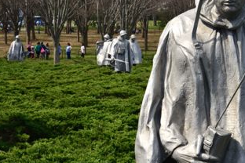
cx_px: 116
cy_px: 50
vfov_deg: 17.4
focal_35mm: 78
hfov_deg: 26.0
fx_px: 531
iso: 320
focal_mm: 38
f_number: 11
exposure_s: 1/500
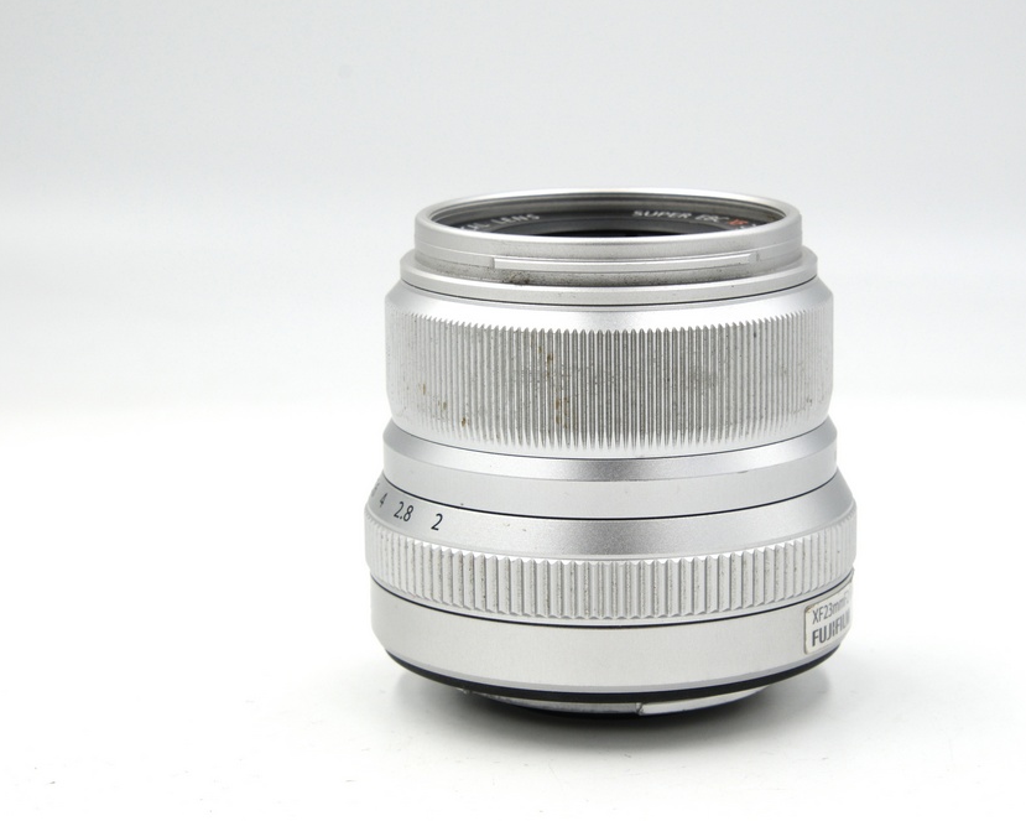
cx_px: 614
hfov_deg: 20.4
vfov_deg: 16.4
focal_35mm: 94
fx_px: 2854
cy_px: 409
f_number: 14
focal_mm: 55
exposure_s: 1/125
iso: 800
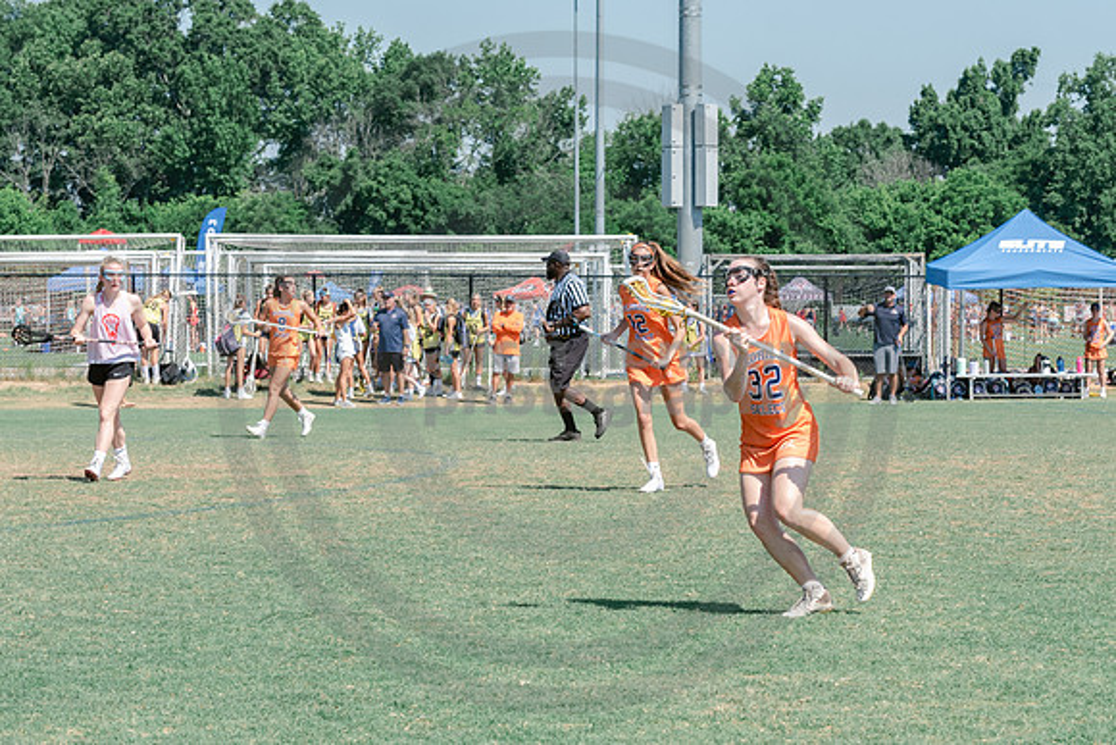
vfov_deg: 11.0
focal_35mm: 125
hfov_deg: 16.4
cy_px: 435
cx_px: 652
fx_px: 3865
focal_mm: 70
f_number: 7.1
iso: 400
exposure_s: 1/800
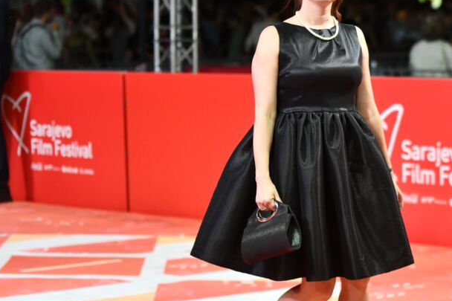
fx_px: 1983
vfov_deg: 8.7
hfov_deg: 12.9
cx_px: 393
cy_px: 140
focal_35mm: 158
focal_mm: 80
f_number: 2.8
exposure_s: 1/800
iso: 2000
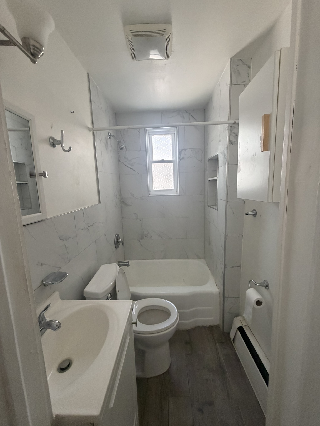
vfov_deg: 102.1
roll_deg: +0.8
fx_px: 173
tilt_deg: -9.3
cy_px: 213
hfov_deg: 85.7
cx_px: 160
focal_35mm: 14
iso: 320
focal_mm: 2.22
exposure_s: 1/72
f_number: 2.2
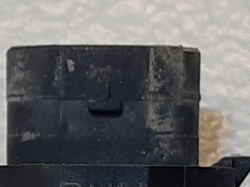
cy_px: 278
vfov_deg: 16.3
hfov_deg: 23.5
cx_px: 108
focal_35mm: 83
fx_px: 599
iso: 40
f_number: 1.7
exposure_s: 1/50
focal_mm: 3.93
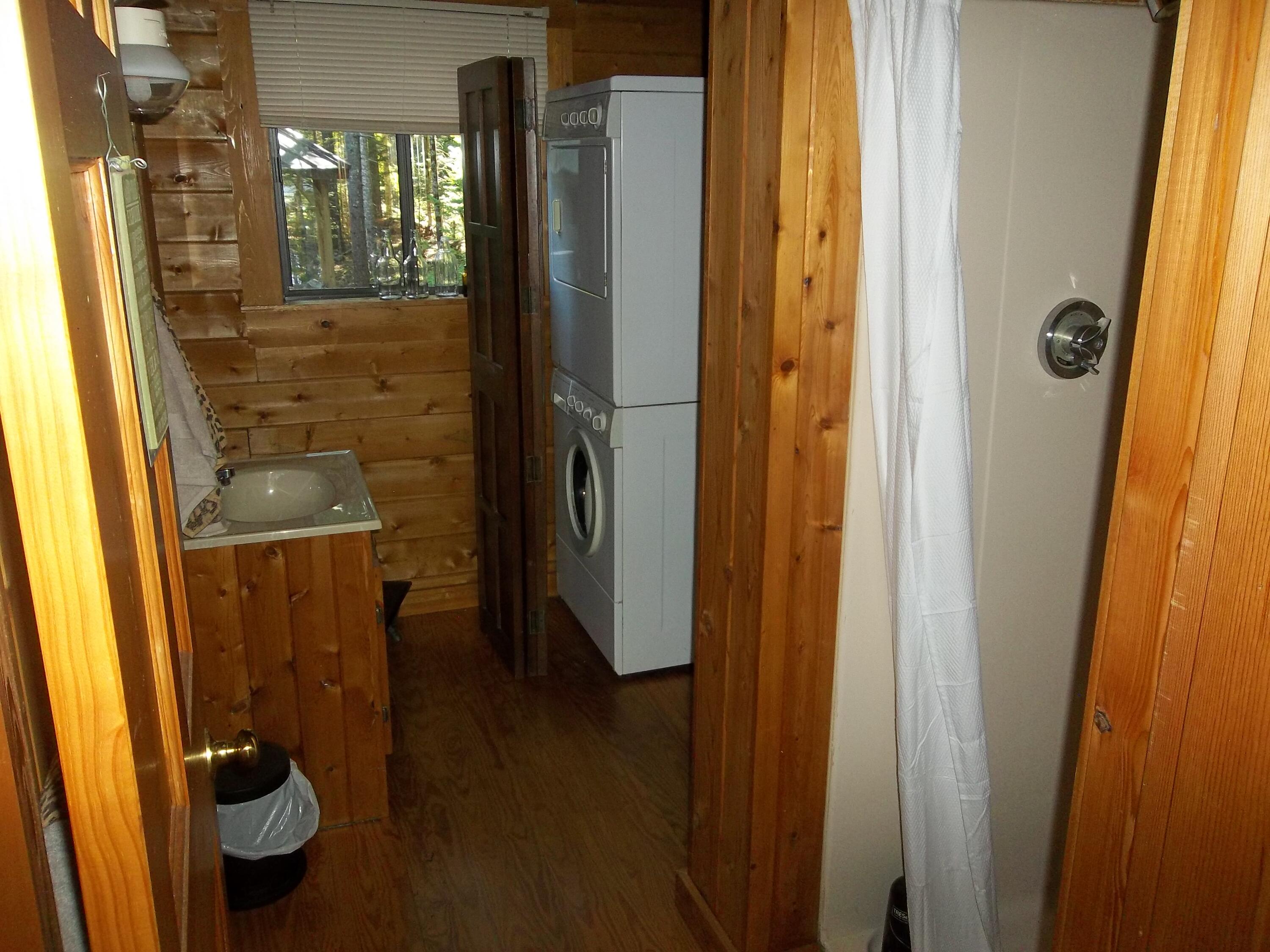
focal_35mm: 27
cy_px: 476
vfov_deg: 51.4
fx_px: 991
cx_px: 635
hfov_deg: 65.3
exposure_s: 1/30
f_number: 3.5
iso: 160
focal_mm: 4.9
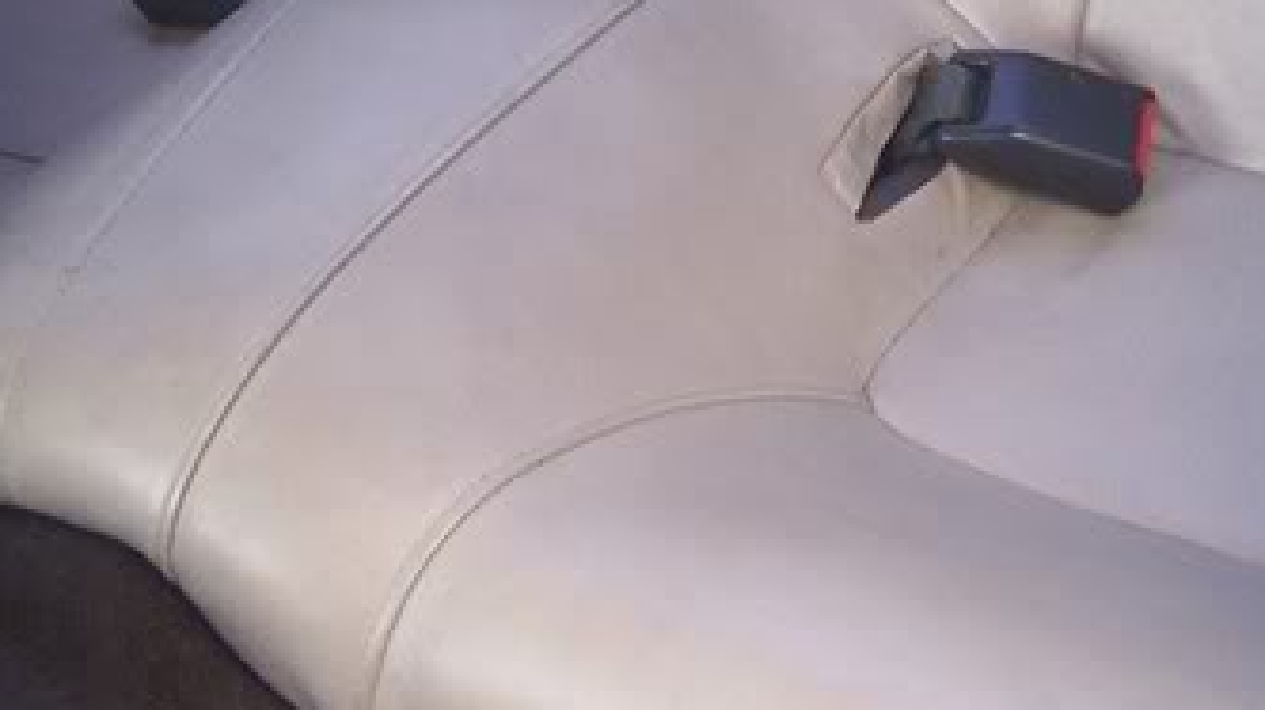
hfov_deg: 23.9
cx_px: 756
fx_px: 2984
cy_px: -175
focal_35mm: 89
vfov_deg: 13.2
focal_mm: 5.6
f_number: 2.7
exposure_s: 1/15
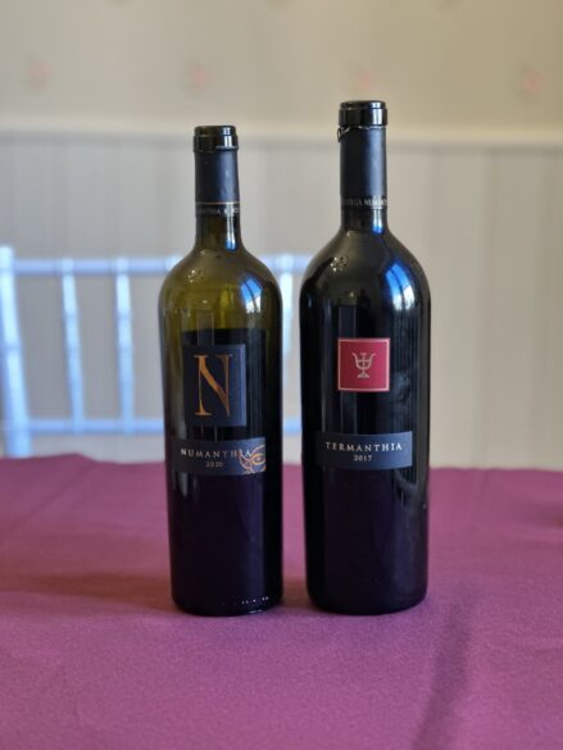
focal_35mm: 77
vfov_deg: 25.3
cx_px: 282
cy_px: 375
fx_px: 1669
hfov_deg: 19.1
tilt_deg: -9.1
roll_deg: -1.1
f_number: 2.8
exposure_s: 1/33
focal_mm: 9
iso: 320
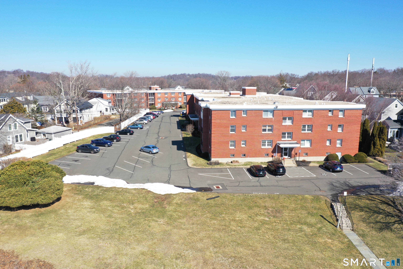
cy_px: 134
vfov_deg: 46.4
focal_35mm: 28
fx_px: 313
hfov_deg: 65.5
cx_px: 202
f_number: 5.6
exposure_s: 1/320
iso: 100
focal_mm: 10.26
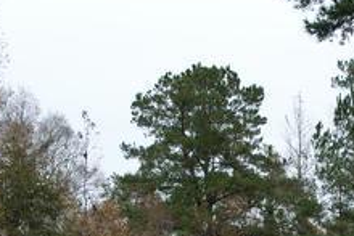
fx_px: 738
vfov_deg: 17.2
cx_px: 270
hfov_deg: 26.6
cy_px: 302
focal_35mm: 75
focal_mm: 8.38
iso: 100
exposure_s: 1/640
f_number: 2.8
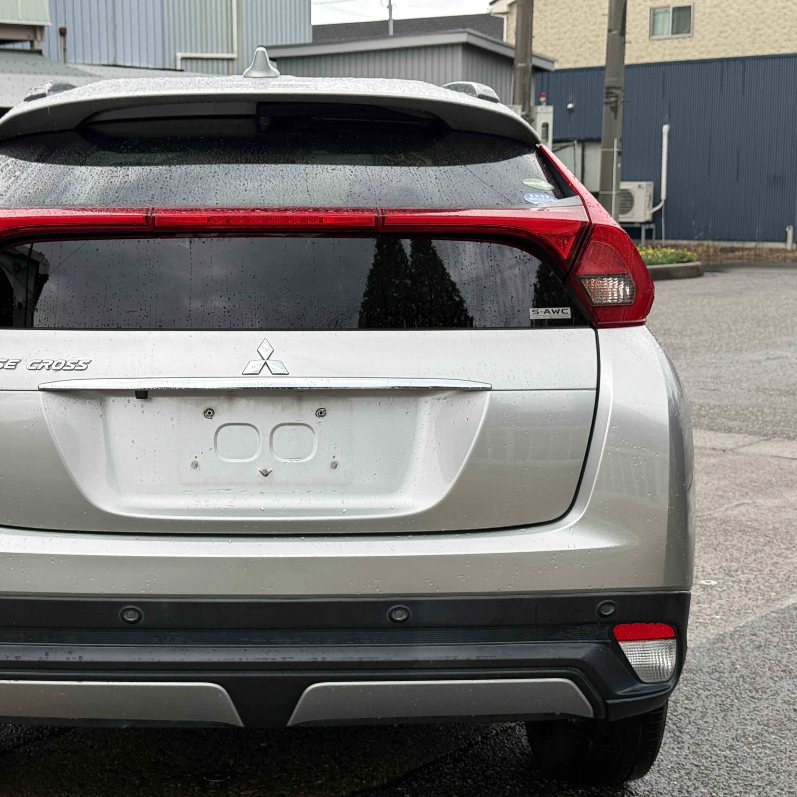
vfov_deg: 29.1
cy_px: 414
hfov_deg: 28.9
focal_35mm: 59
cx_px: 264
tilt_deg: -9.2
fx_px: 1537
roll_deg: +0.9
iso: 64
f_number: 1.78
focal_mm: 6.76
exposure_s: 1/396
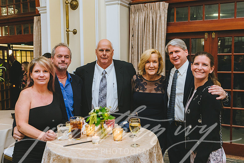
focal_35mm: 36
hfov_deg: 53.0
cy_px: 79
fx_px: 244
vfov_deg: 36.8
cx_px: 126
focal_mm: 35
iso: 1600
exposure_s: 1/160
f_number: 4
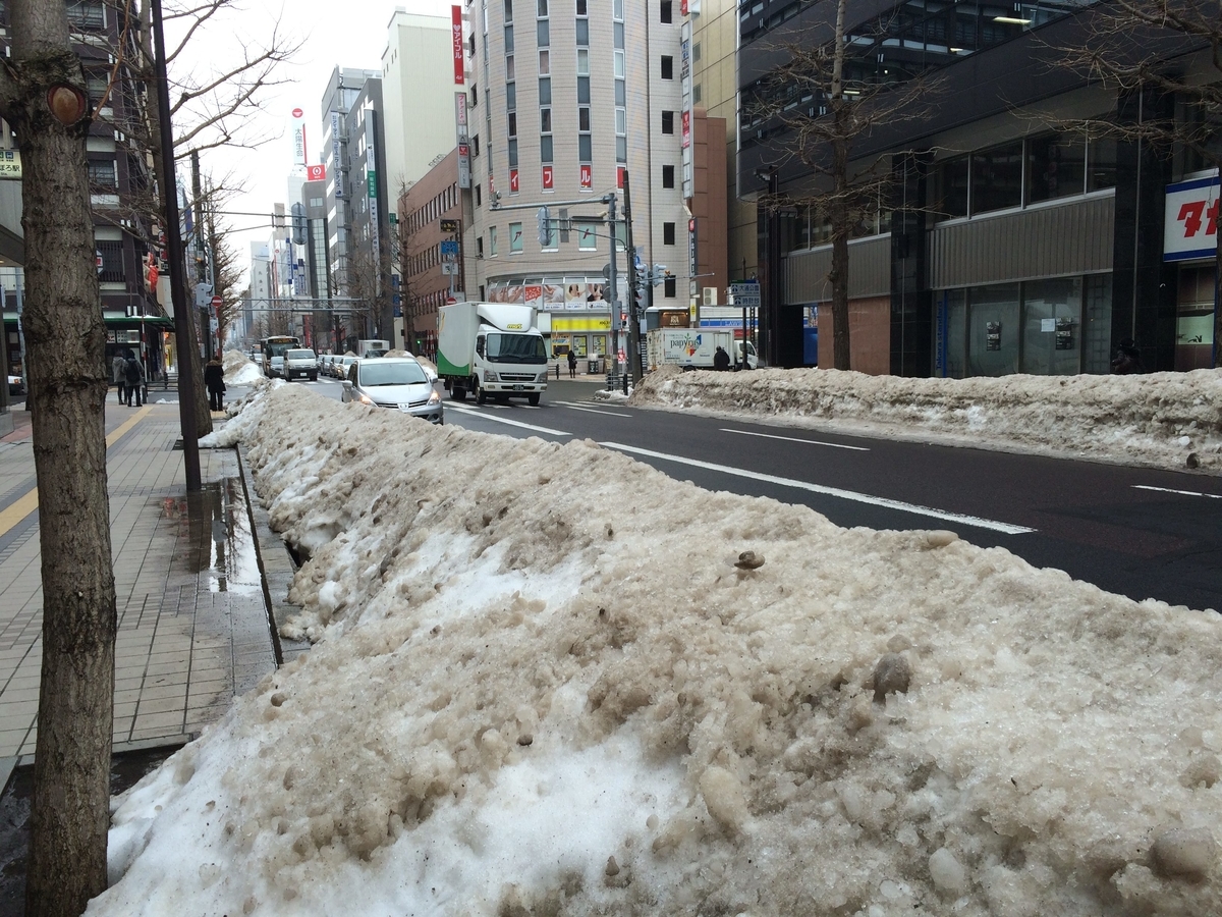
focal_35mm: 29
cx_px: 611
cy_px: 458
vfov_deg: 48.2
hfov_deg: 61.7
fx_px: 1024
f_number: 2.2
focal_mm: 4.15
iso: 32
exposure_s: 1/311
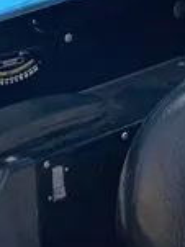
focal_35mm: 126
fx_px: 899
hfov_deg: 11.7
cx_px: 18
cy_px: 174
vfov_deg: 15.6
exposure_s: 1/355
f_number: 1.8
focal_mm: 4.25
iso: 25
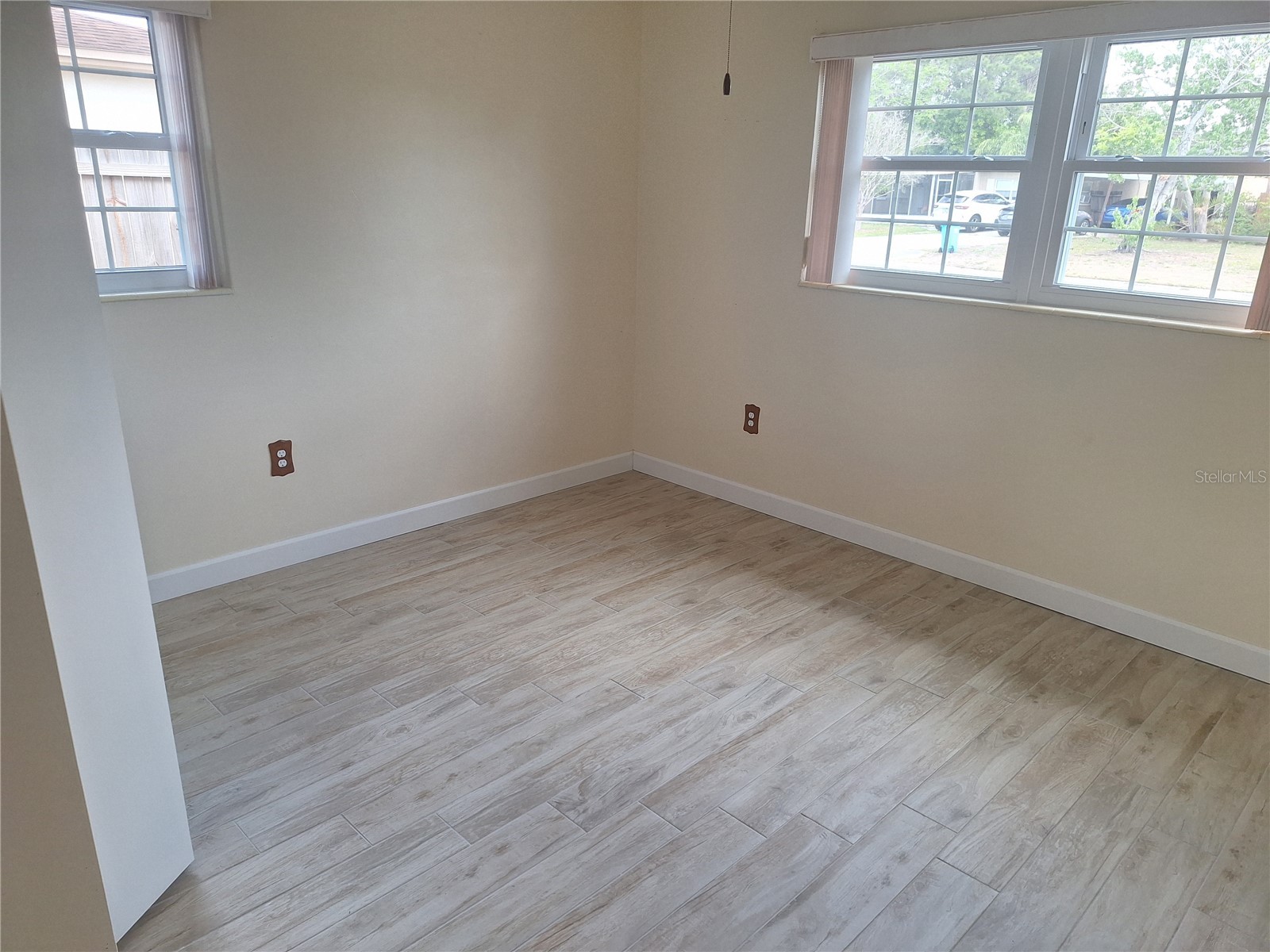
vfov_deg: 58.9
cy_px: 476
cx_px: 635
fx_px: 844
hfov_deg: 73.9
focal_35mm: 23
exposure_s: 1/120
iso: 64
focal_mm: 5.54
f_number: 1.8
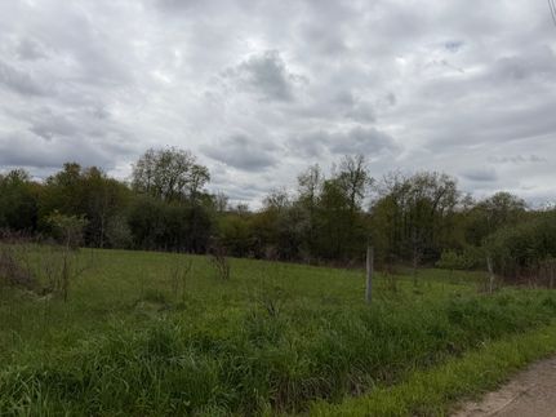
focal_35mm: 24
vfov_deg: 56.8
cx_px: 278
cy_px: 208
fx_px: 385
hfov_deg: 71.6
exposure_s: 1/14286
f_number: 1.78
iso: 80
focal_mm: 6.76
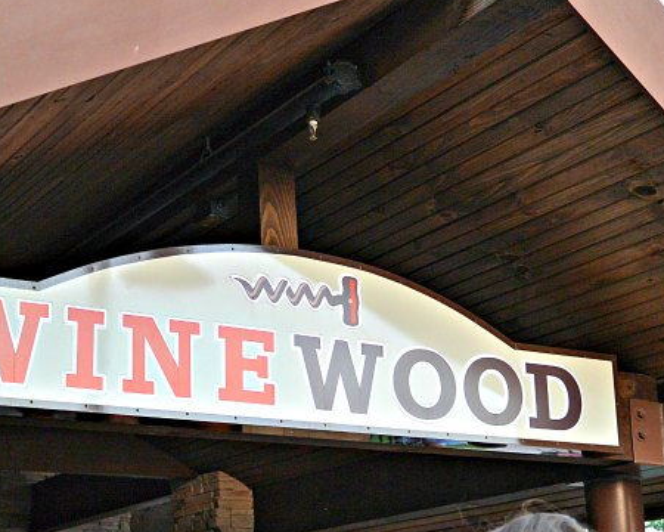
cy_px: 320
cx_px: 336
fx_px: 1336
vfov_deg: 22.4
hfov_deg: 27.9
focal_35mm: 68
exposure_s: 1/250
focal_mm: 18.5
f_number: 2
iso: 250
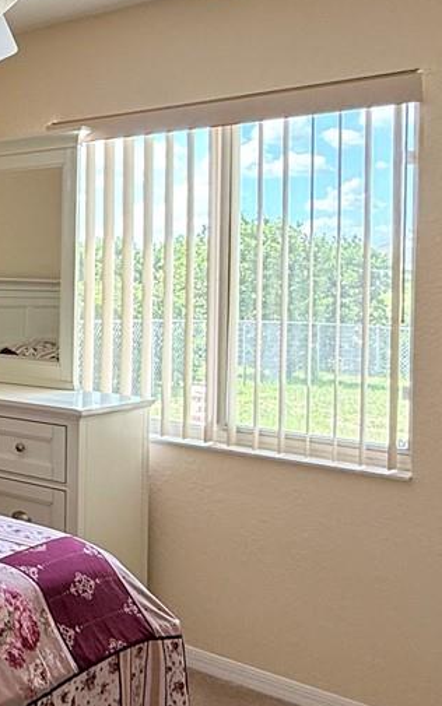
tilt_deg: -0.8
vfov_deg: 42.5
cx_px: -263
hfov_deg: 21.7
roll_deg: -0.8
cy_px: 292
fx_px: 905
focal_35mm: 47
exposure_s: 1/99
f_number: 2.2
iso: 100
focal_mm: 2.22
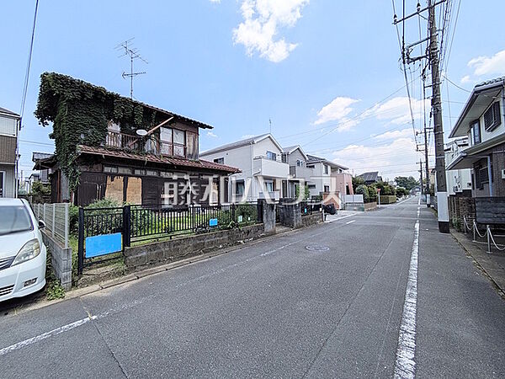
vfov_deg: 85.7
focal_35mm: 14
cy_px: 190
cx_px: 252
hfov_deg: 102.1
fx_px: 204
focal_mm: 1.83
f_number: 2.2
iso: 49
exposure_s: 1/1553
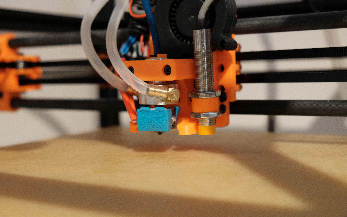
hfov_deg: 40.3
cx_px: 173
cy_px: 108
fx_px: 473
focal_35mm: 50
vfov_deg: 25.8
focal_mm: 32.9
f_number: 4
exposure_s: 1/80
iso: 3200
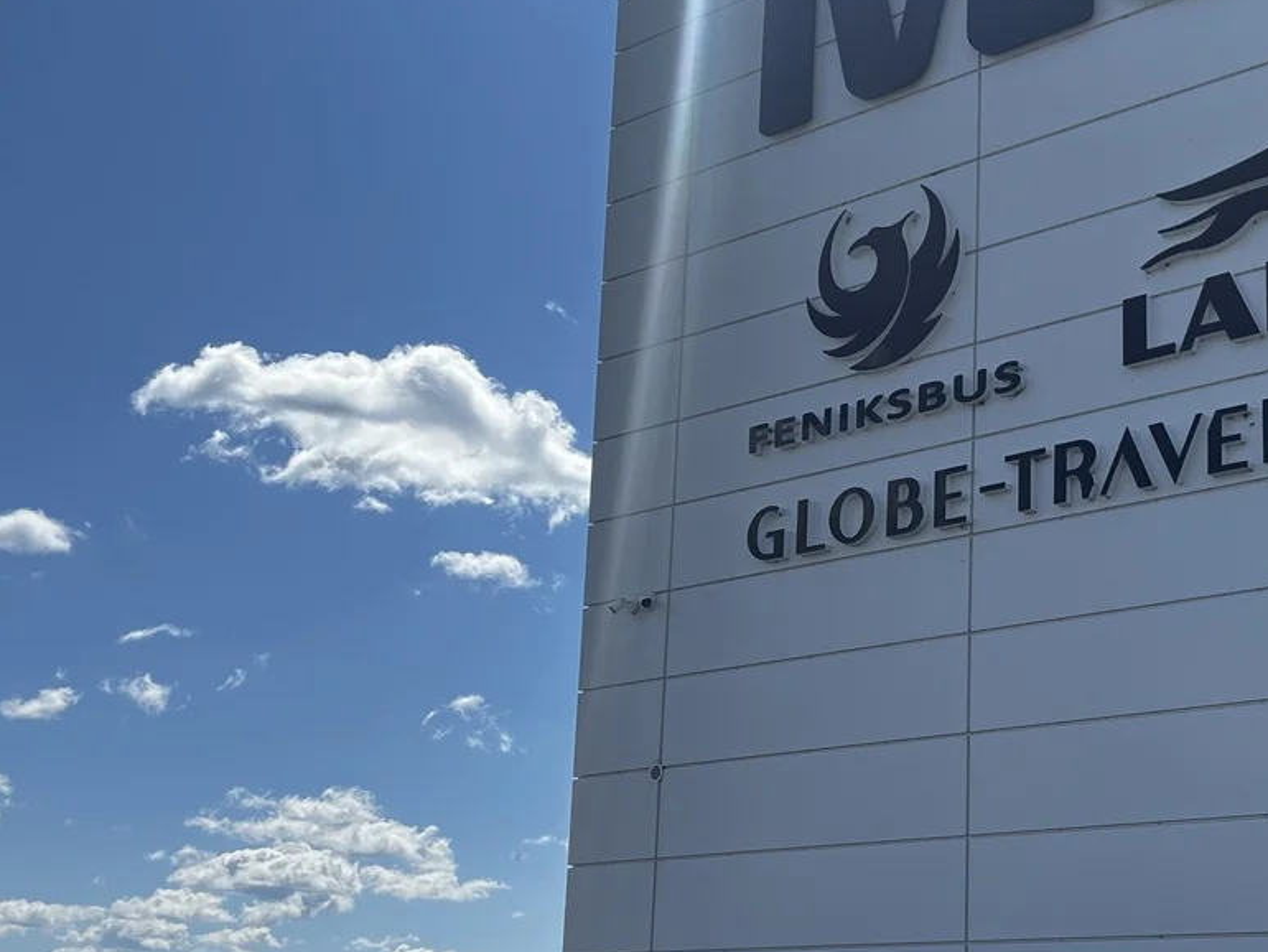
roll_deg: -1.6
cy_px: 652
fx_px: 1979
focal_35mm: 54
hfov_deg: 35.1
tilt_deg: +13.8
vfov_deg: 26.9
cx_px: 868
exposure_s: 1/6494
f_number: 1.6
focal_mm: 5.1
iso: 50
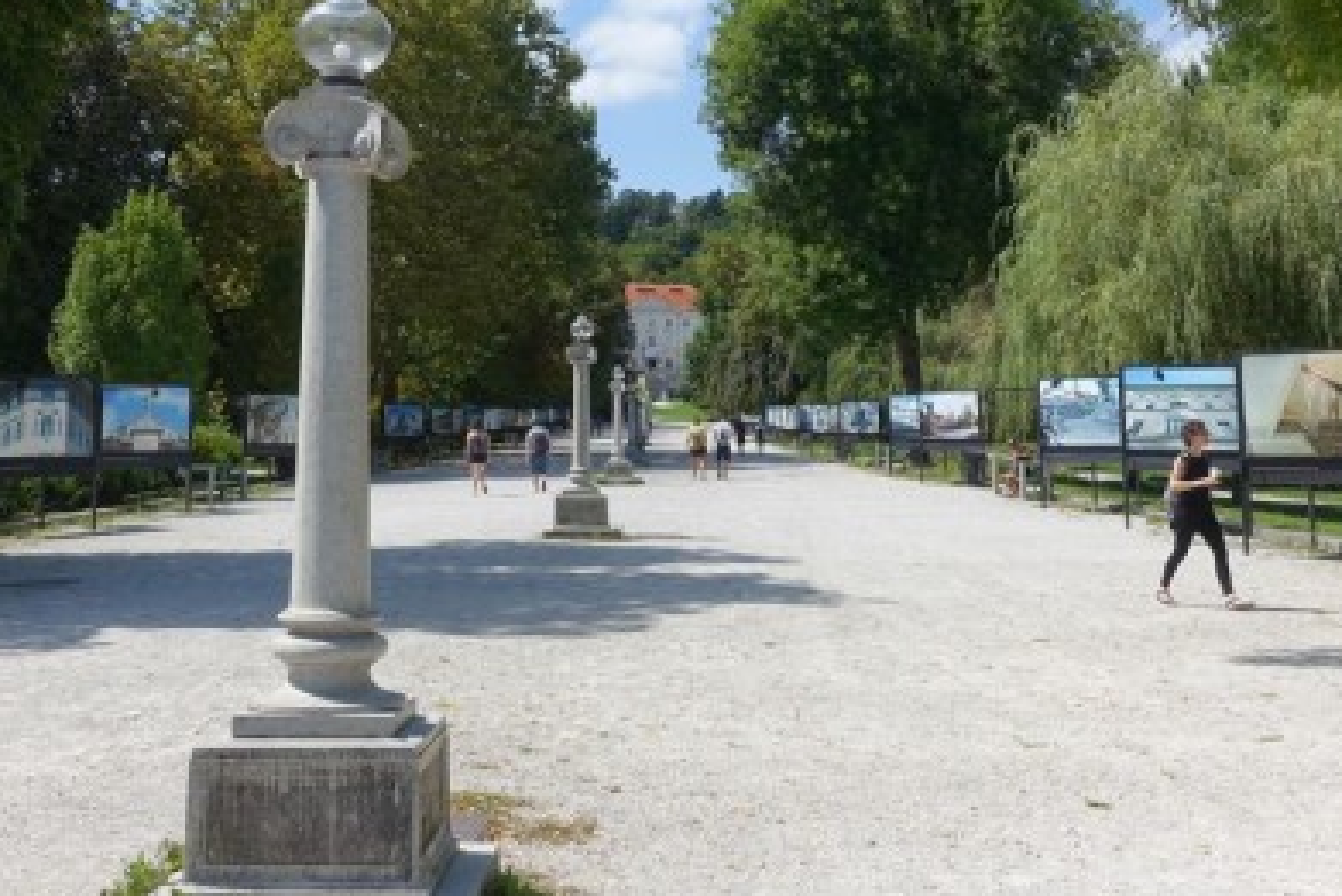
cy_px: 215
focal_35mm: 44
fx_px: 1641
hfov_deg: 44.4
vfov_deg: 30.0
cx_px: 597
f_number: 5.6
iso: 125
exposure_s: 1/500
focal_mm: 9.08
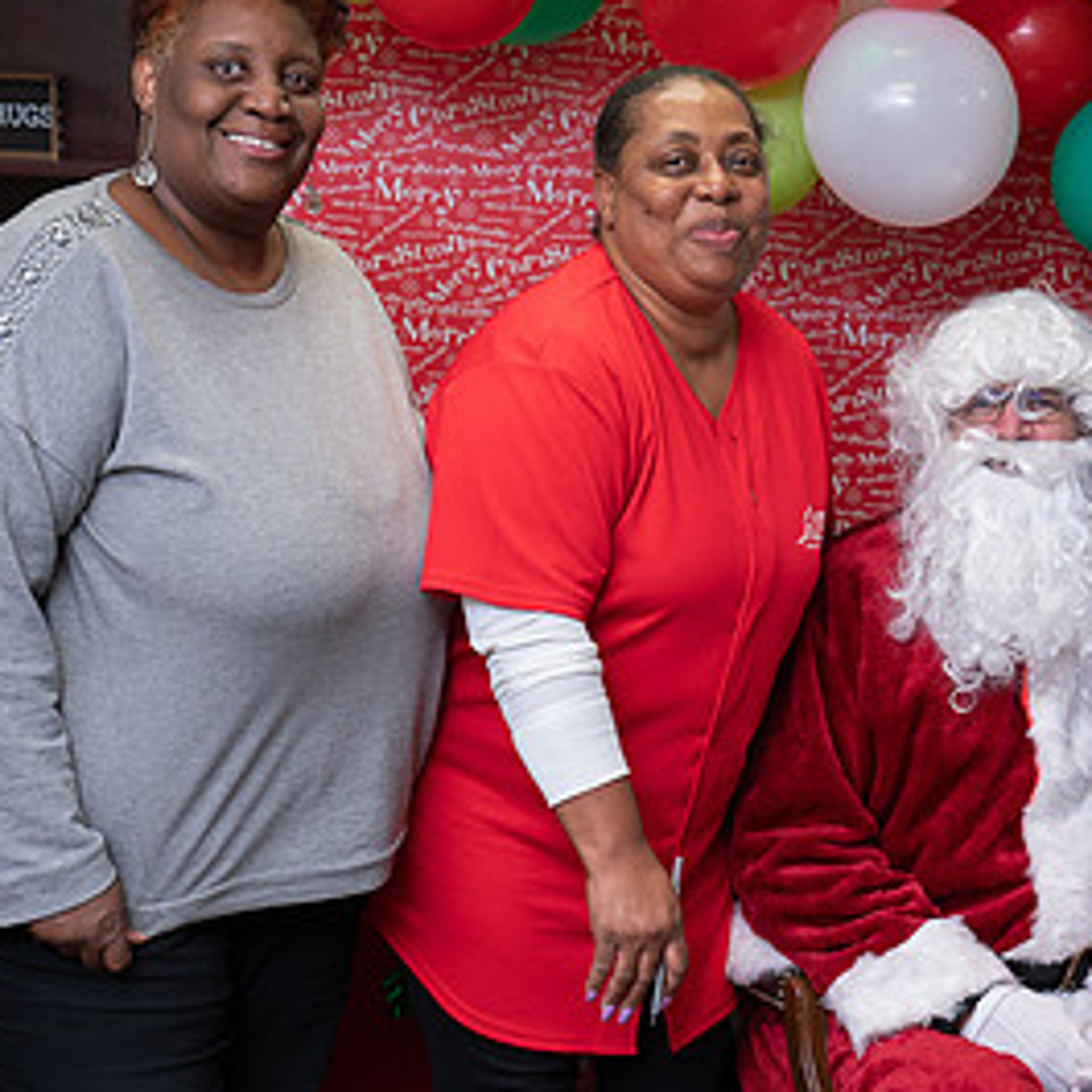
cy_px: 542
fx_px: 2855
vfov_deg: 21.7
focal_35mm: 80
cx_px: 935
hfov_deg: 21.3
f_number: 5
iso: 640
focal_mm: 43
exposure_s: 1/60
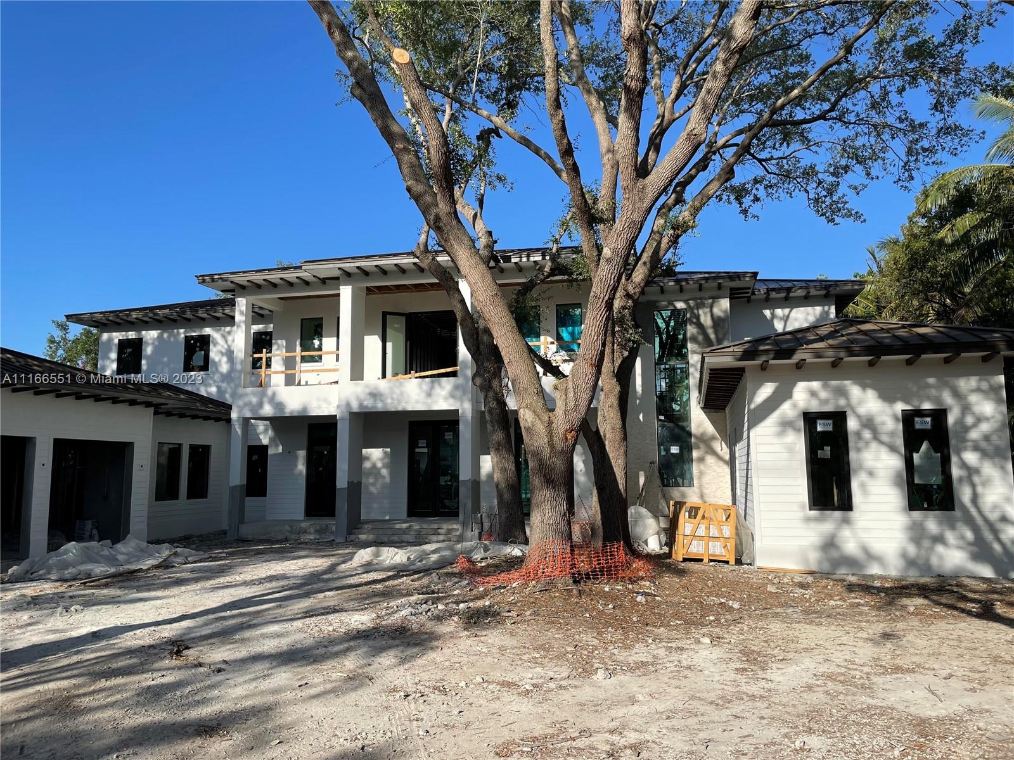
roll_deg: +0.9
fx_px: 762
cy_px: 380
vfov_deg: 53.1
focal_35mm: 26
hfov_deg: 67.3
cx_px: 507
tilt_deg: +7.6
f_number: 1.6
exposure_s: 1/3300
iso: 32
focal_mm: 4.2
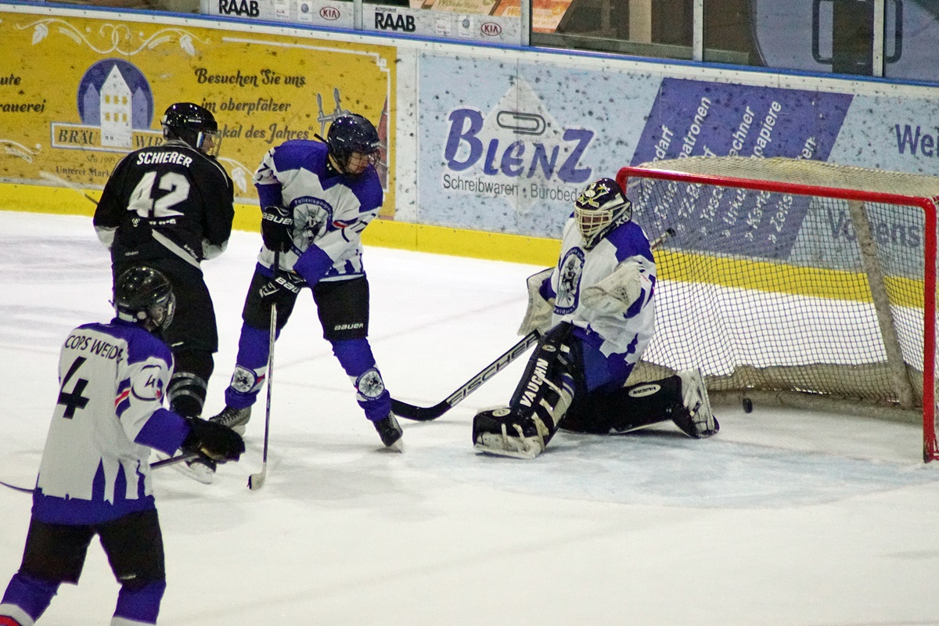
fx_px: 8998
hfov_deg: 6.0
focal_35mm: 345
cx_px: 470
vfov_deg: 4.0
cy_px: 313
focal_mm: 230
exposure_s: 1/400
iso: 3200
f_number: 5
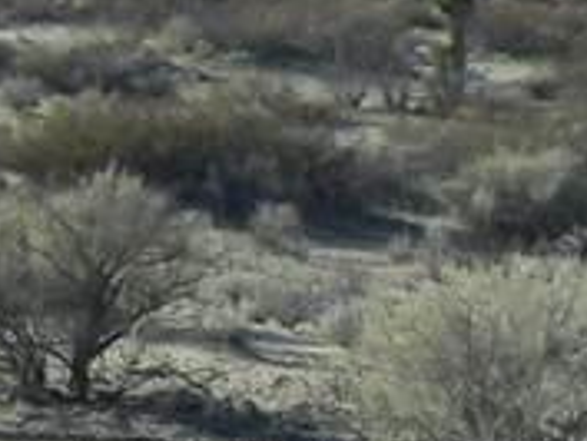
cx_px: 176
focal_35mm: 220
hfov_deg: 9.0
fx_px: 3733
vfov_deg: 6.8
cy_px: 225
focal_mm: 6.2
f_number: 8
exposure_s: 1/200
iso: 100
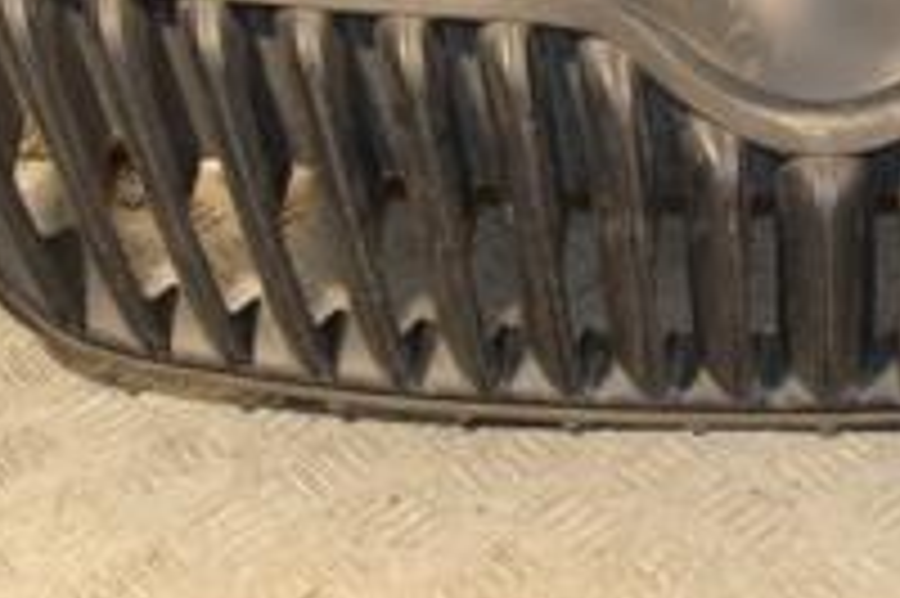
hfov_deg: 20.0
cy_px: -189
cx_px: 891
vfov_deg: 13.3
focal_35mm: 99
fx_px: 2473
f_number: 5
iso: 800
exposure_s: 1/125
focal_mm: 22
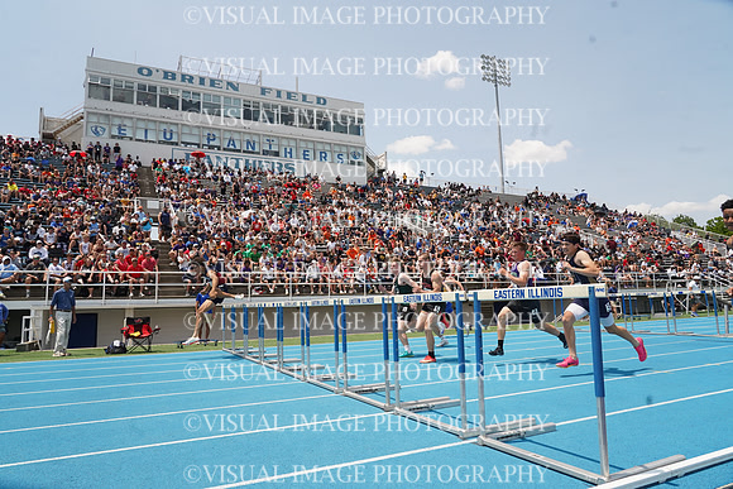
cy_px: 244
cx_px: 366
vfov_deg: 53.2
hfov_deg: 73.7
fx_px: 489
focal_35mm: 24
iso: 800
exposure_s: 1/1250
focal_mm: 24
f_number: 9
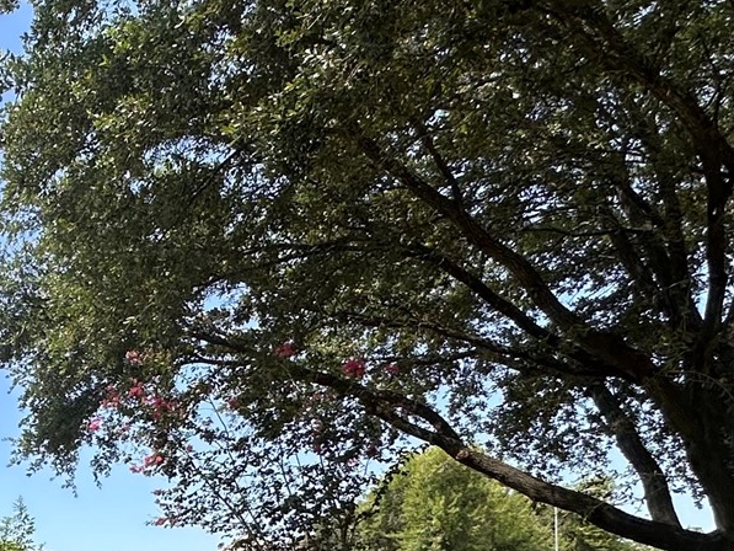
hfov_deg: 31.1
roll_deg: +2.3
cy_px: 658
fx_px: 1018
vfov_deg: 26.9
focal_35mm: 48
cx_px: -211
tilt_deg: +1.1
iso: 40
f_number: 2.2
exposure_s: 1/1304
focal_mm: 2.22
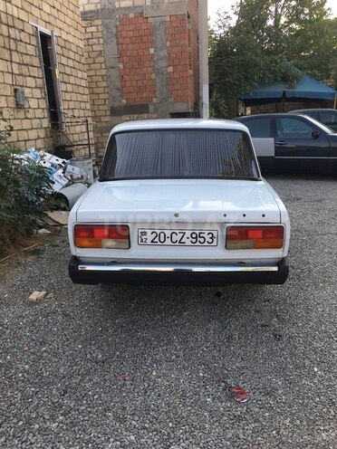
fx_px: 376
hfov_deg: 48.2
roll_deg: +3.1
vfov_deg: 61.7
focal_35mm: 29
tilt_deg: -16.3
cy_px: 224
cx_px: 168
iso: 25
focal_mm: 4.15
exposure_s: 1/308
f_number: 2.2
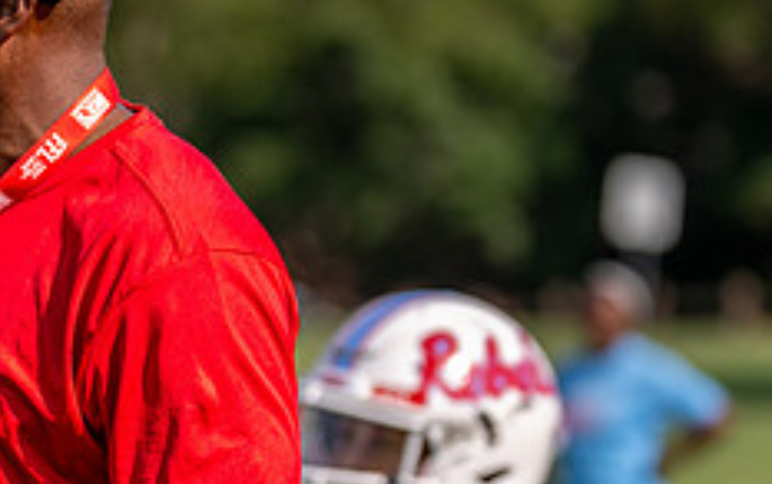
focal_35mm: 315
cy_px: 366
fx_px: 6632
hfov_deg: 6.6
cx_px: 34
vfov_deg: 4.2
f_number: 2.8
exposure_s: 1/2500
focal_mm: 109
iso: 125
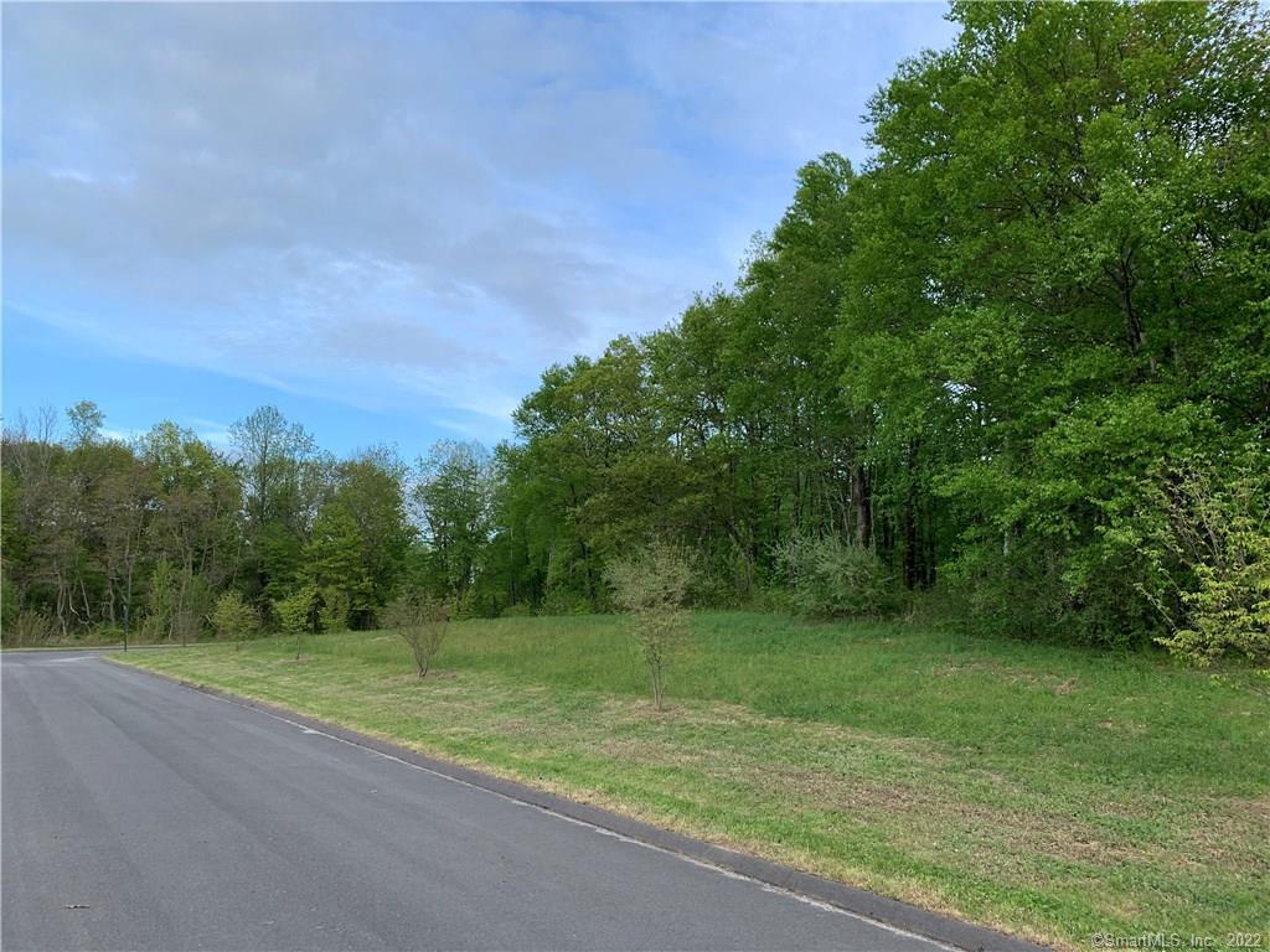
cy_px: 476
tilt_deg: +6.2
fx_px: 954
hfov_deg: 67.3
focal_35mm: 26
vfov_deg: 53.1
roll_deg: -0.2
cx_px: 635
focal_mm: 4.25
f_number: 1.8
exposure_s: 1/601
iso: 25
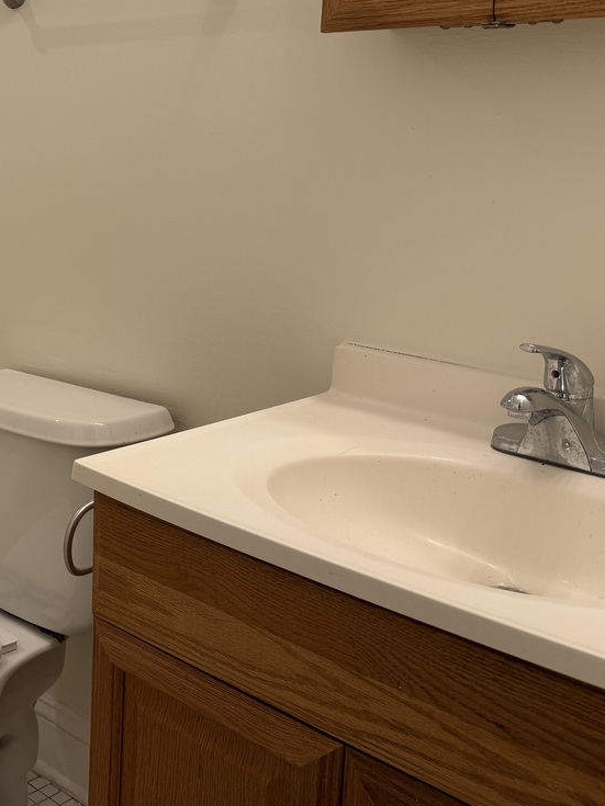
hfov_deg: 28.7
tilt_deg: -10.3
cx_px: -15
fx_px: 1096
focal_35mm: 47
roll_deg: +0.6
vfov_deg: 40.2
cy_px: 306
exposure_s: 1/228
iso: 64
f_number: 1.78
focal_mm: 6.76
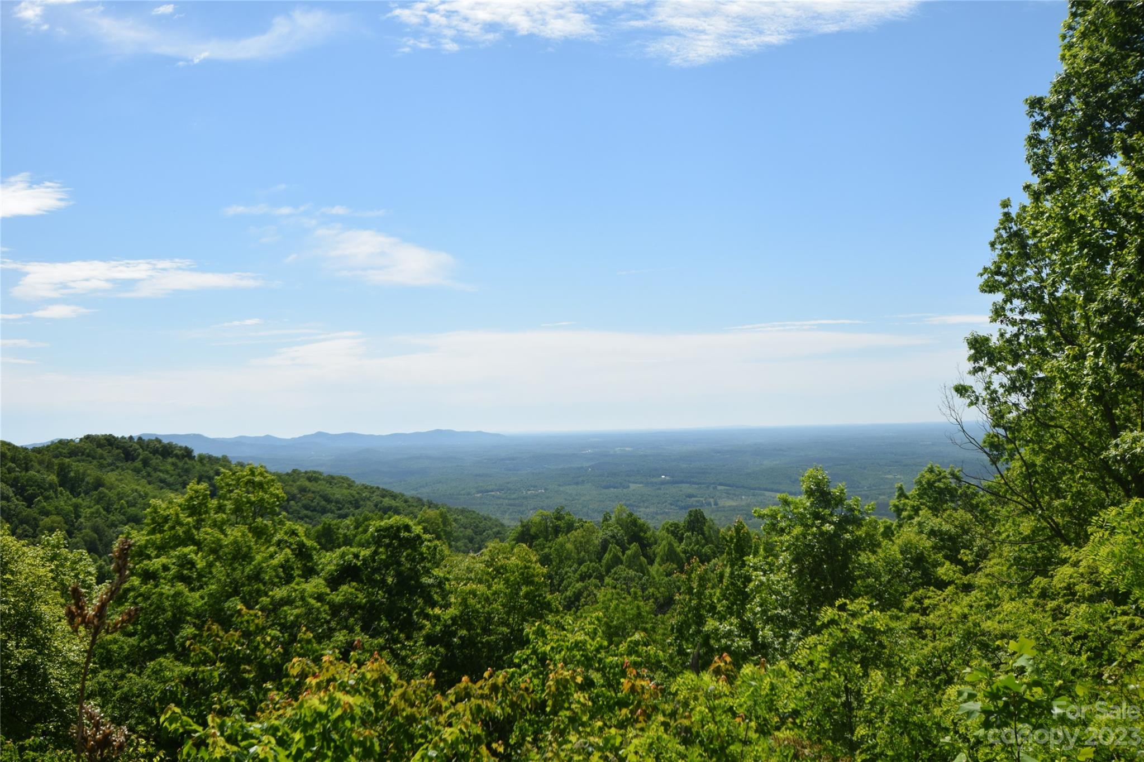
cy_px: 381
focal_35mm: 36
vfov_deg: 36.9
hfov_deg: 53.1
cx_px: 572
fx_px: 1144
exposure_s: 1/400
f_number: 10
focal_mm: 24
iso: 200
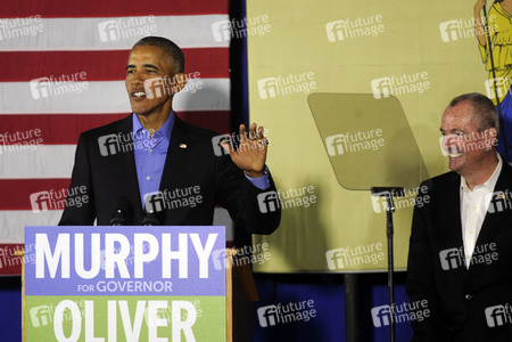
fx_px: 4266
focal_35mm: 300
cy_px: 171
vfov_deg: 4.6
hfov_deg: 6.9
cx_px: 256
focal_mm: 300
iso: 1600
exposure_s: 1/400
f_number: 4
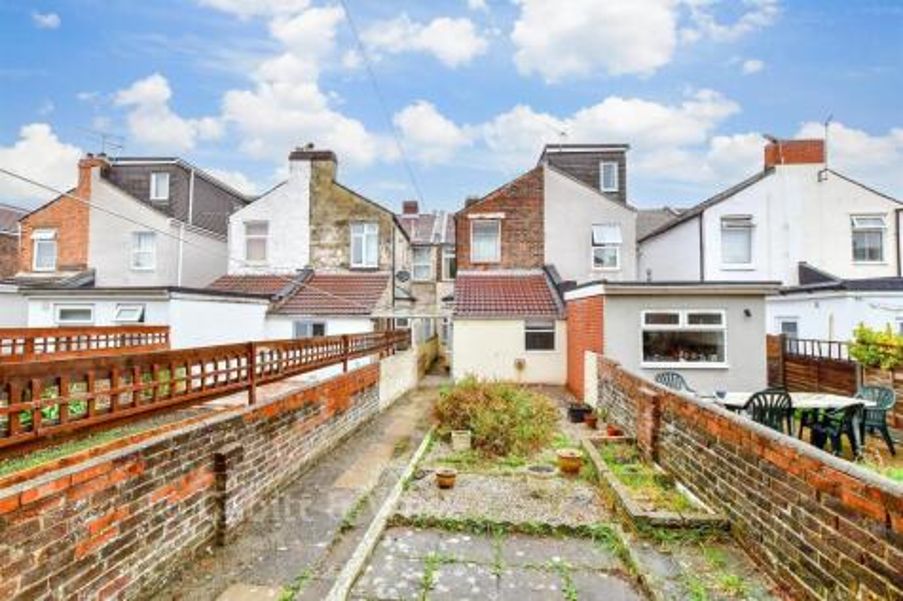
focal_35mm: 15
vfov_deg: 77.3
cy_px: 300
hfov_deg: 100.4
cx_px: 452
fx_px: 376
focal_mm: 10
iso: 500
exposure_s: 1/125
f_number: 8
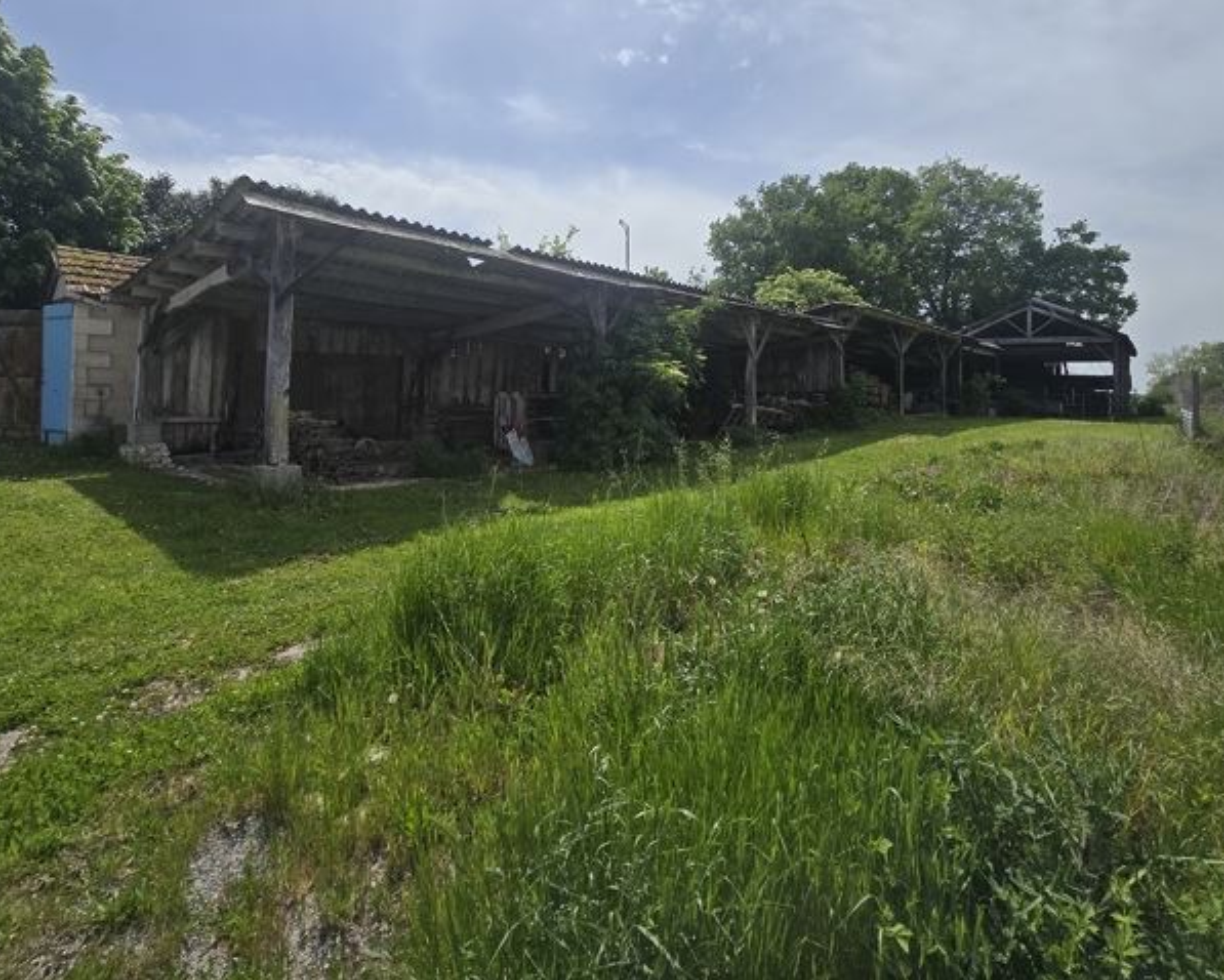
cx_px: 631
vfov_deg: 75.6
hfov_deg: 89.6
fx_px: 616
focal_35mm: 17
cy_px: 367
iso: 50
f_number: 2.2
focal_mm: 2.2
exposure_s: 1/3737
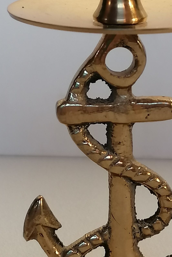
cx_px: 149
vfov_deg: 14.5
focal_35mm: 141
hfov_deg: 9.7
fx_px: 1010
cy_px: 140
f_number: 1.8
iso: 80
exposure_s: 1/60
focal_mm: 4.75
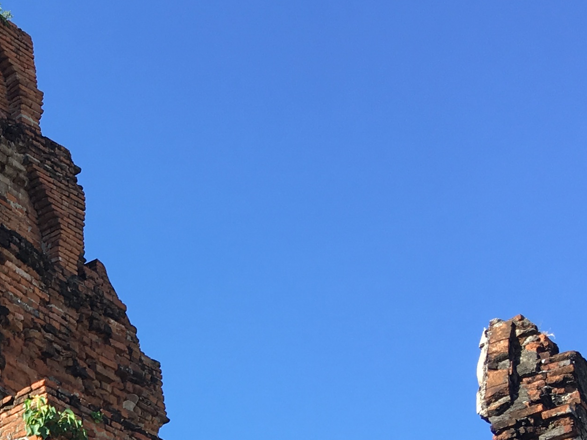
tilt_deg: +20.3
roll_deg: +2.4
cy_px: 623
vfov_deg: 14.9
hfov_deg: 19.5
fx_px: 1577
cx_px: -160
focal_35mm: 93
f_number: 2.2
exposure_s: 1/561
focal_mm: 4.15
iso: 25
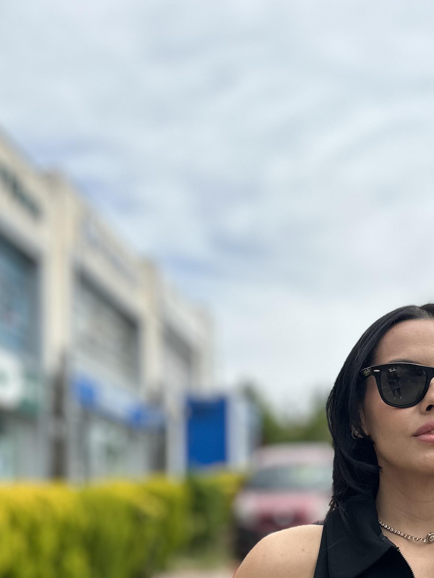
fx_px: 786
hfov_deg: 29.7
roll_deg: +1.5
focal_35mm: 47
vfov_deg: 38.9
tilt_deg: +3.9
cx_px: 383
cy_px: 463
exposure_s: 1/5000
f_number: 1.78
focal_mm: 6.86
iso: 80
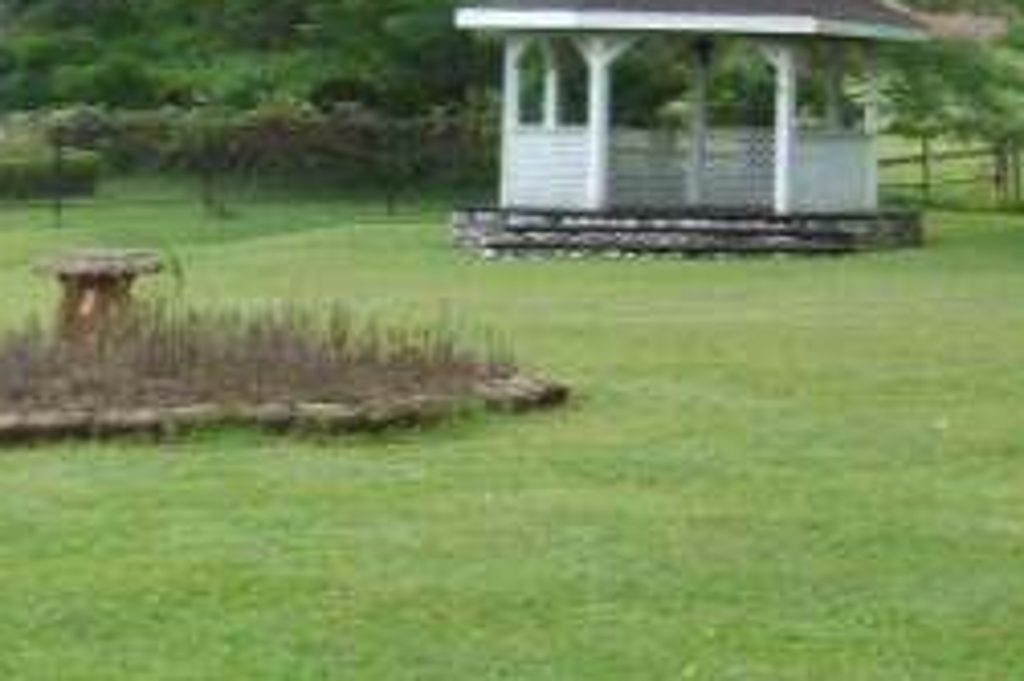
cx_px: 1987
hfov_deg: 12.9
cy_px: 102
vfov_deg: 9.8
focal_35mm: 140
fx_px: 3979
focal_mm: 5.9
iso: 80
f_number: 3
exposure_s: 1/80
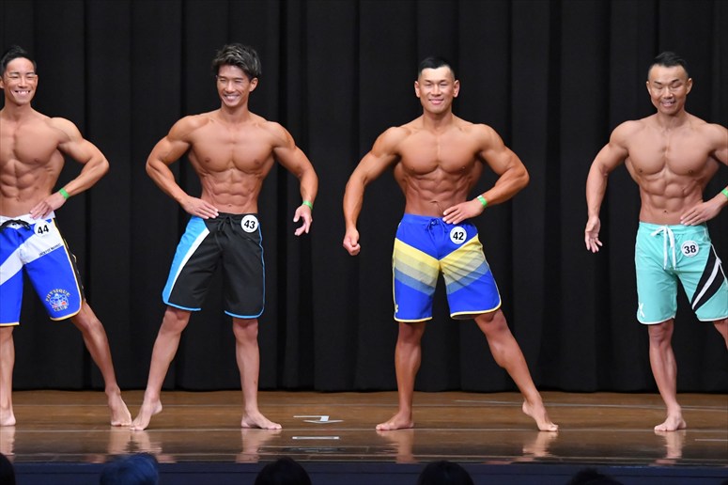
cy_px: 242
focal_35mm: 217
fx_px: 4386
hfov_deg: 9.5
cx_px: 364
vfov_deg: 6.3
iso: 8000
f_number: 5.6
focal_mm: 145
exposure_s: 1/400
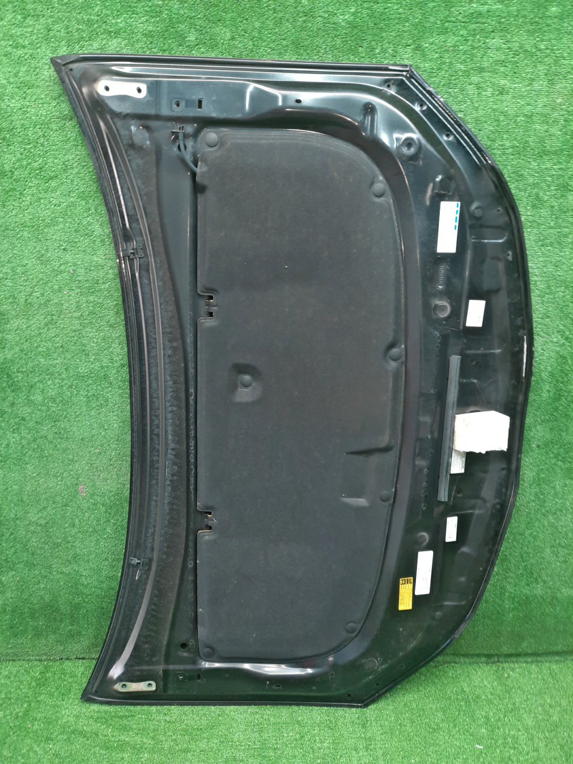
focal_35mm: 25
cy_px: 382
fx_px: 552
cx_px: 286
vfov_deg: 69.4
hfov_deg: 54.9
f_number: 2
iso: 270
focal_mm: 4.6
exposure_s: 1/50
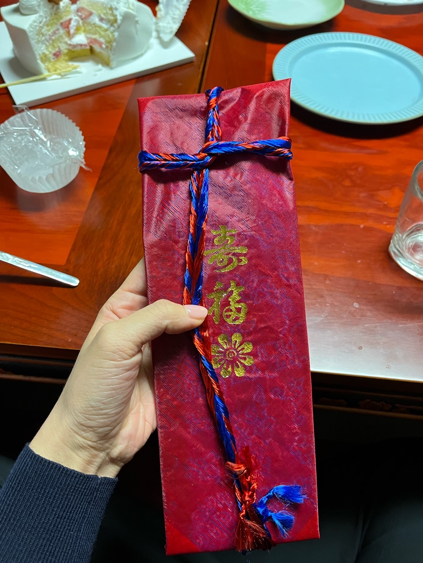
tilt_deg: -53.5
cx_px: 212
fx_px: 424
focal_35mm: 26
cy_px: 282
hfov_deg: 53.1
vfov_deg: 67.3
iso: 400
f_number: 1.6
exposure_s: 1/60
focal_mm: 5.1
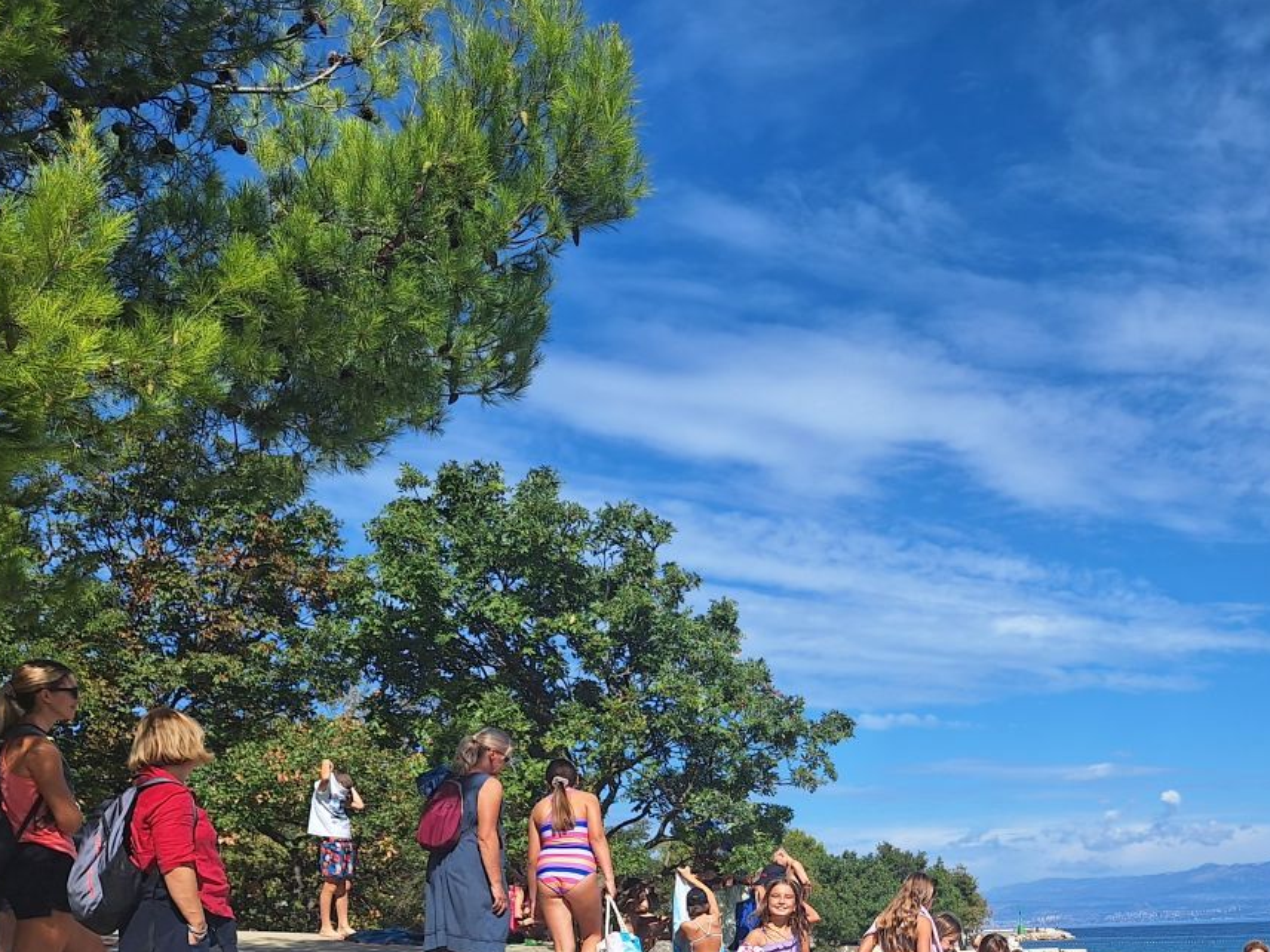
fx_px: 1578
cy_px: 816
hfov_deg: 41.3
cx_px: 1074
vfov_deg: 32.3
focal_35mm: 43
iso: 40
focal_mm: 5.54
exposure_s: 1/3215
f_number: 1.8
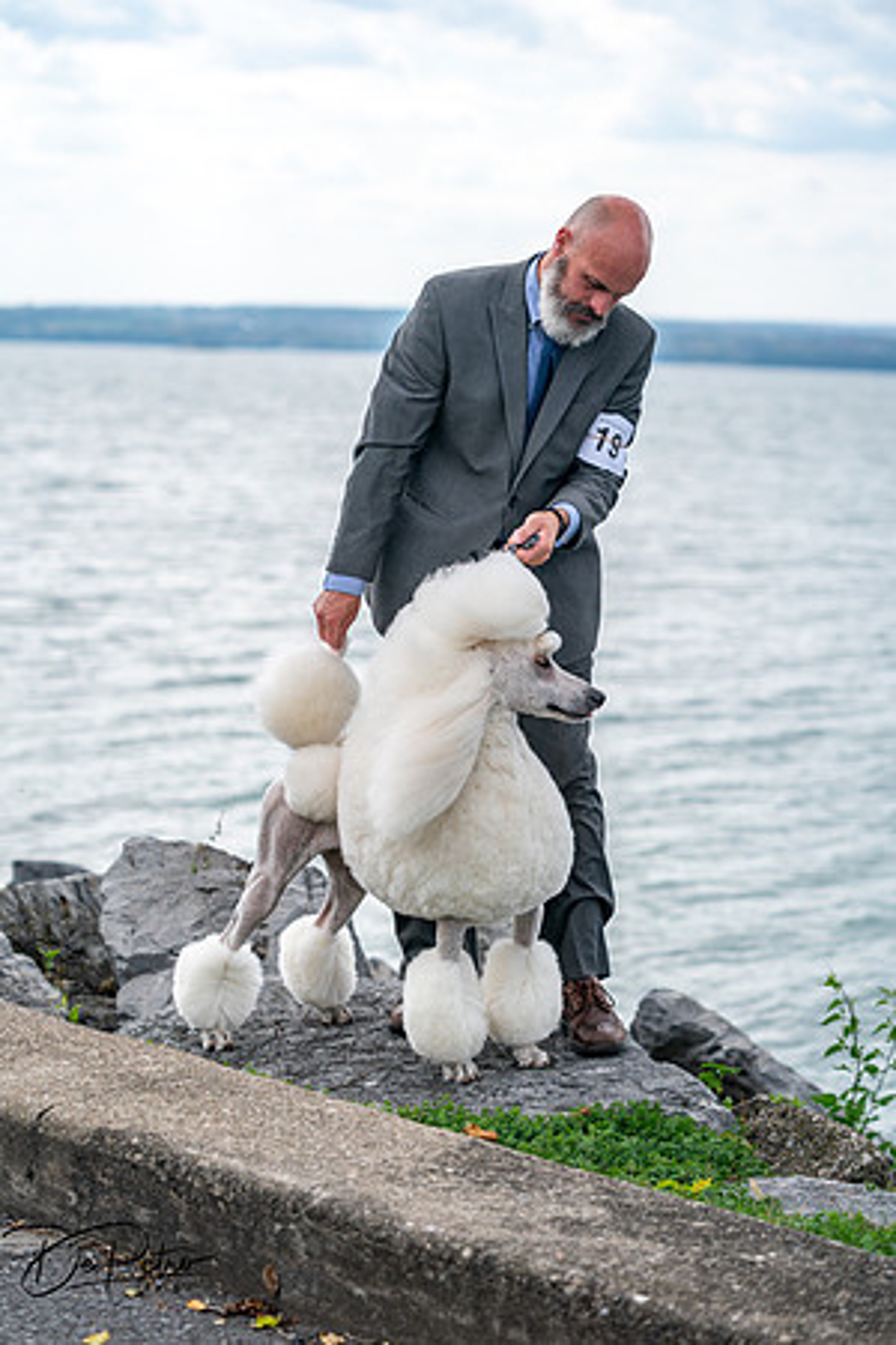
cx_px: 448
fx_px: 3024
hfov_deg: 16.9
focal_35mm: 81
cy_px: 672
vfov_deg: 25.1
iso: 100
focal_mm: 81
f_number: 3.2
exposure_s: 1/1250
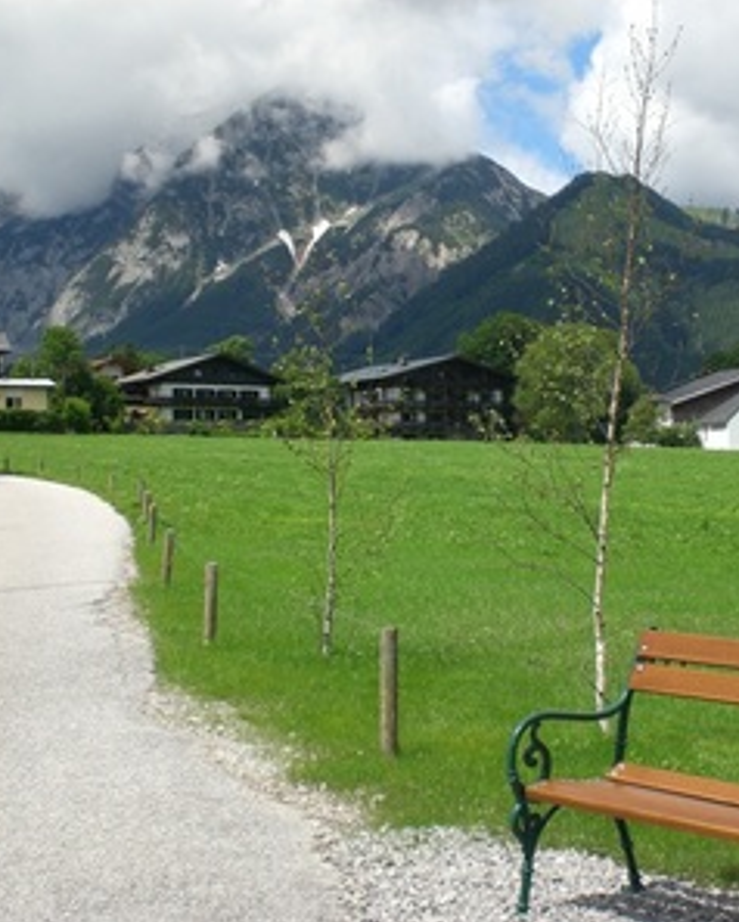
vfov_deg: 28.3
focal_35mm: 67
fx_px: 1830
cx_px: 578
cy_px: 459
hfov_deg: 22.6
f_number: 5.1
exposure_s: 1/320
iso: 50
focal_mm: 8.44
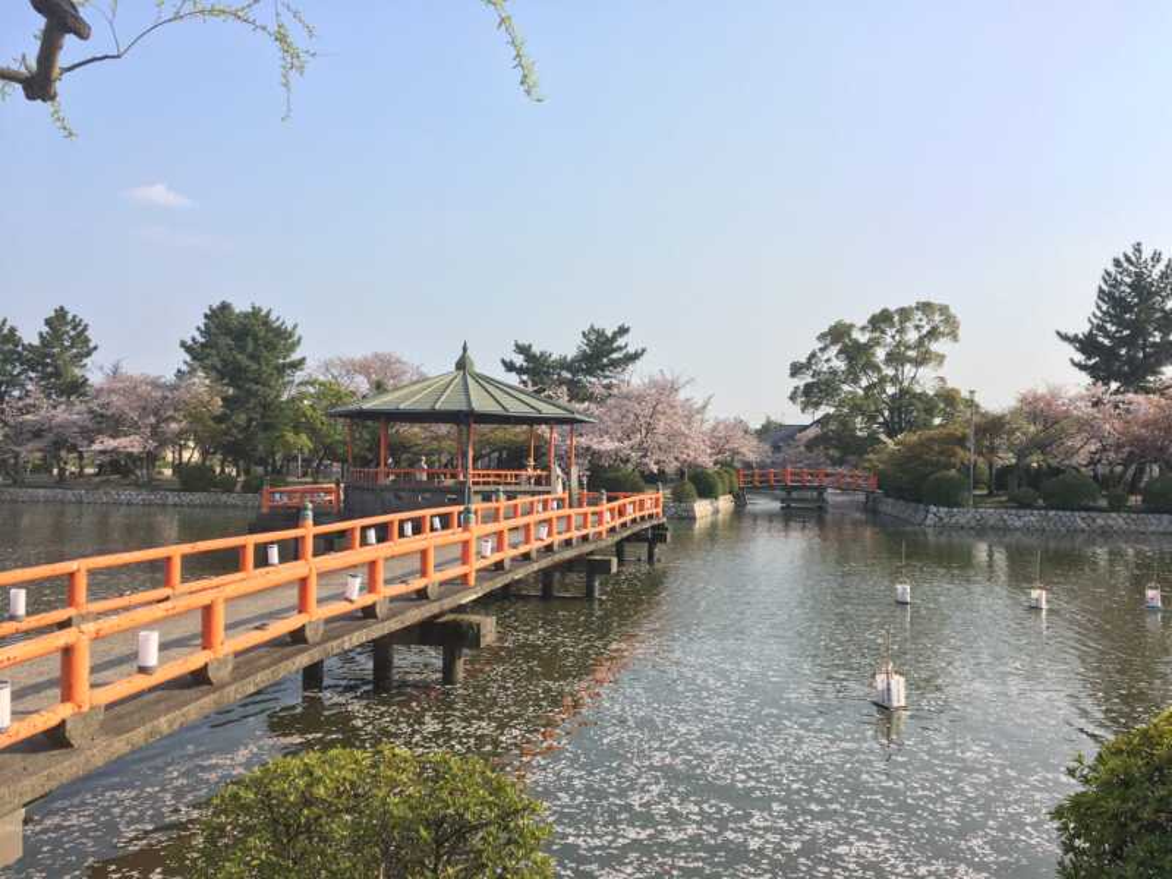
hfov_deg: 61.7
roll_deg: +0.0
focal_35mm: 29
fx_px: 982
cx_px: 586
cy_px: 440
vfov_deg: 48.2
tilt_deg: +0.8
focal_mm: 4.15
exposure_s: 1/801
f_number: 2.2
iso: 25
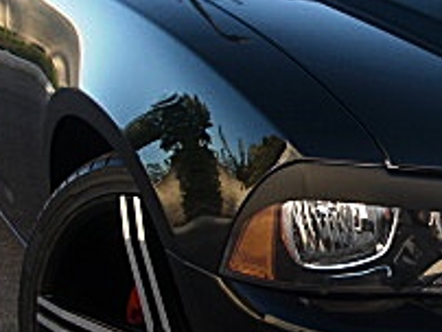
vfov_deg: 13.0
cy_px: 210
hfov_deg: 16.7
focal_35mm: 114
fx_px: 1457
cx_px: 495
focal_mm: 6.3
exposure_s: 1/80
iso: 50
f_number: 2.8
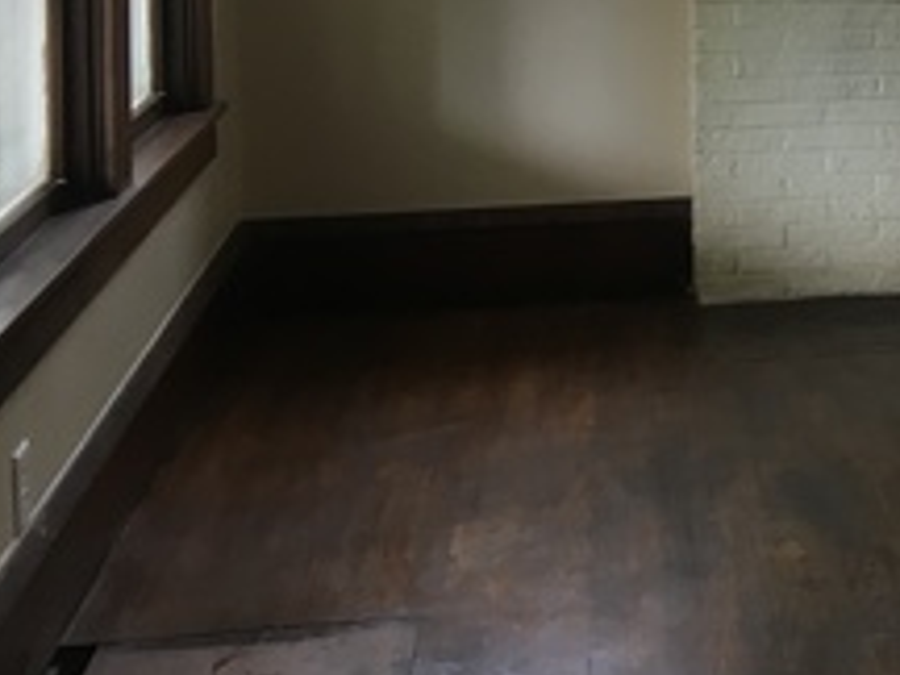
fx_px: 2236
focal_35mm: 86
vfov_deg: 16.6
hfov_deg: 20.0
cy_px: -75
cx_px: 1308
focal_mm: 4.15
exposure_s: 1/30
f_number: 2.2
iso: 64
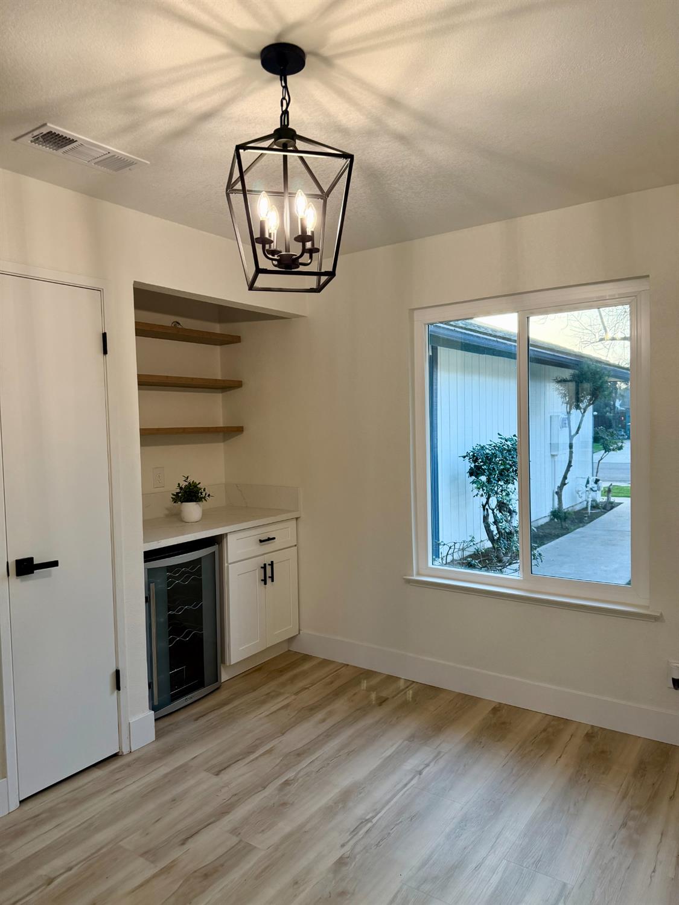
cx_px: 340
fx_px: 627
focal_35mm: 24
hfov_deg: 56.8
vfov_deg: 71.6
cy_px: 452
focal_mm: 6.76
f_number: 1.78
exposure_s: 1/210
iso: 200
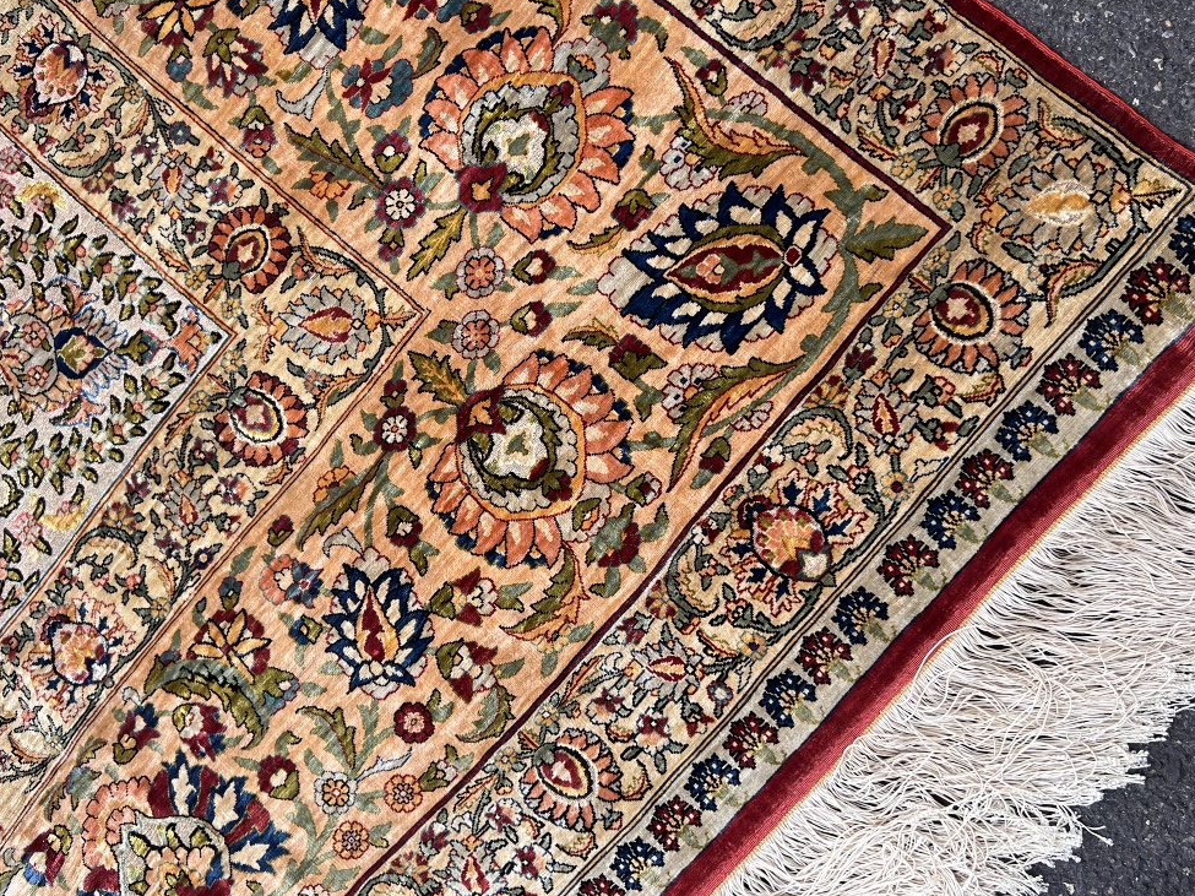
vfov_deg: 44.1
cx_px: 575
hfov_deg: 56.8
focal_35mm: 32
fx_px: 1105
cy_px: 397
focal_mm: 5.7
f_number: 1.5
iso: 50
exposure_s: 1/374
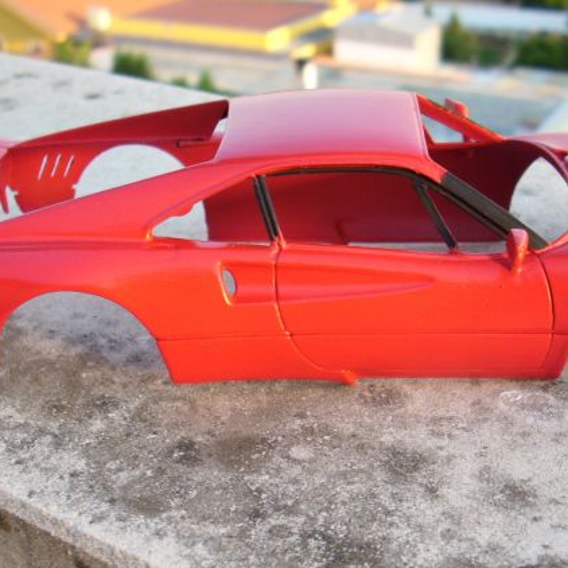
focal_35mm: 52
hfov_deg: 32.4
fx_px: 965
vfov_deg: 32.6
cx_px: 394
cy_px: 369
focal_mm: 6.2
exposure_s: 1/105
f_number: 2.8
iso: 50
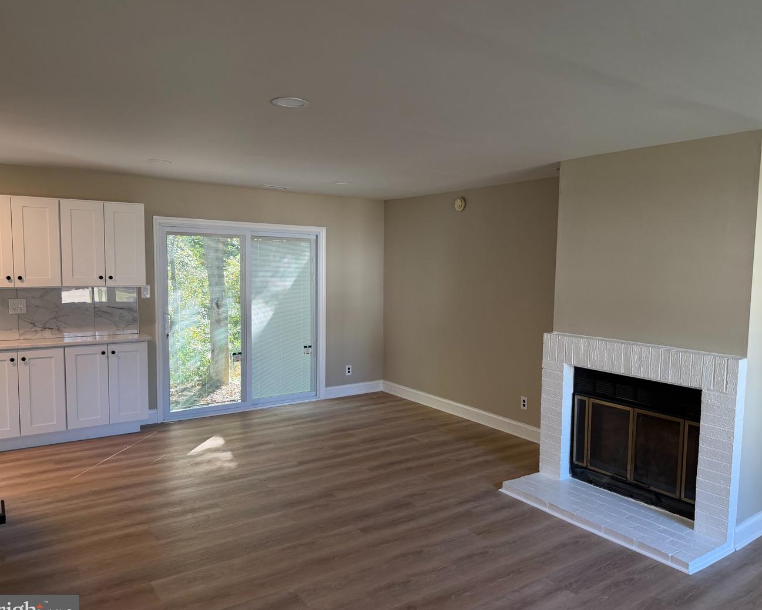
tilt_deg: -5.0
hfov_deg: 66.0
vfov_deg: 54.9
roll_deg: -2.1
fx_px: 586
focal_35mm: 26
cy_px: 311
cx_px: 399
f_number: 1.78
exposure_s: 1/121
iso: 200
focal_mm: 6.76
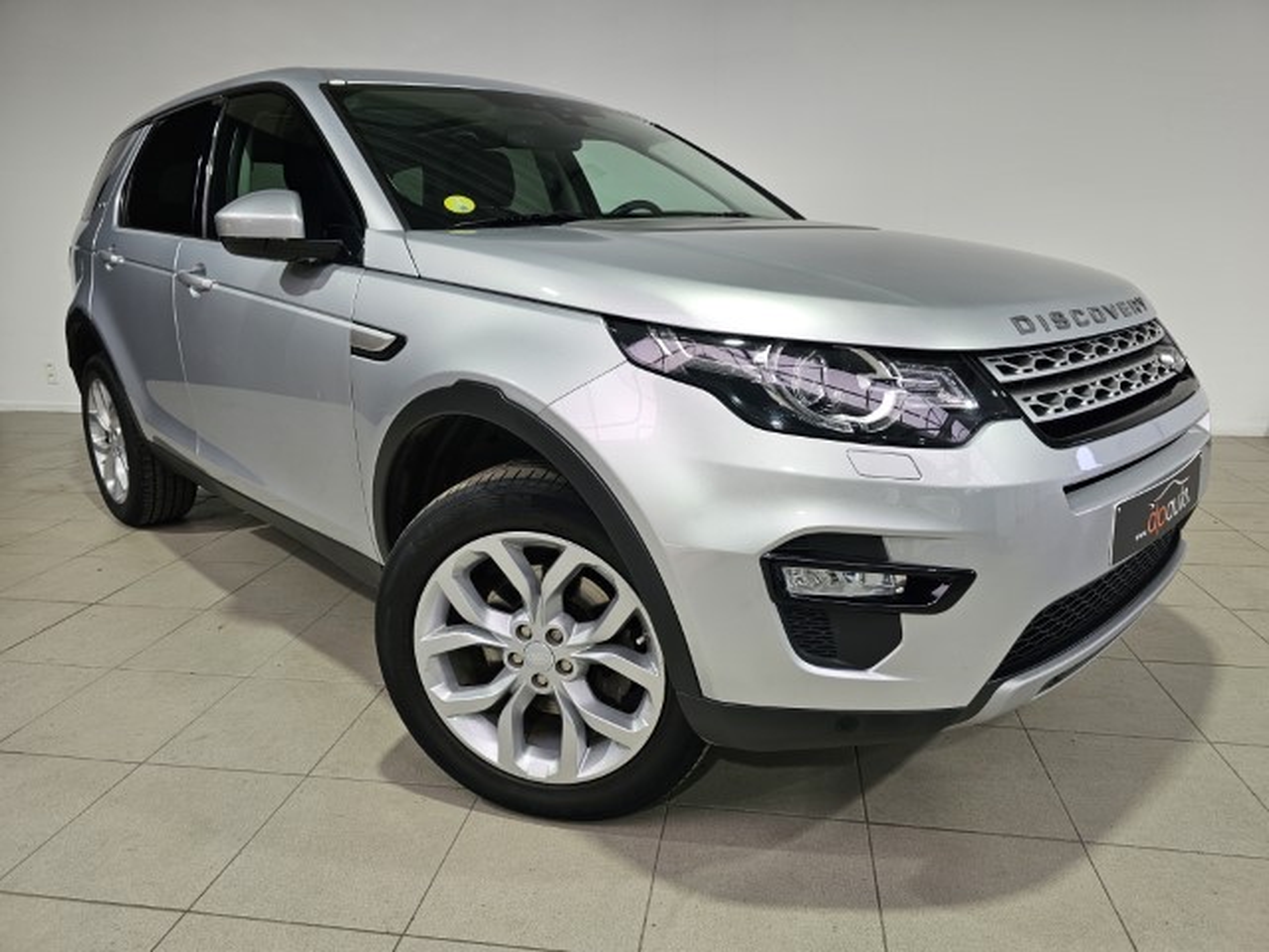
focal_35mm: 23
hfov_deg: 73.9
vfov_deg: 58.9
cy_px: 476
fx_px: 843
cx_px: 634
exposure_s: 1/100
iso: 50
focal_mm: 6.3
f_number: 1.7
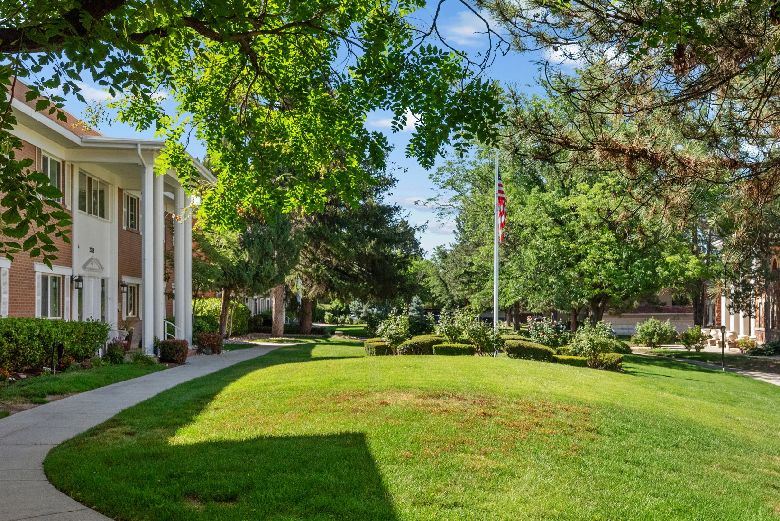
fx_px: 840
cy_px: 342
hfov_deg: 48.7
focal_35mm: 39
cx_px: 535
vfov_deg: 34.2
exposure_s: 1/500
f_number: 8
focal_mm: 25.5
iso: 1600
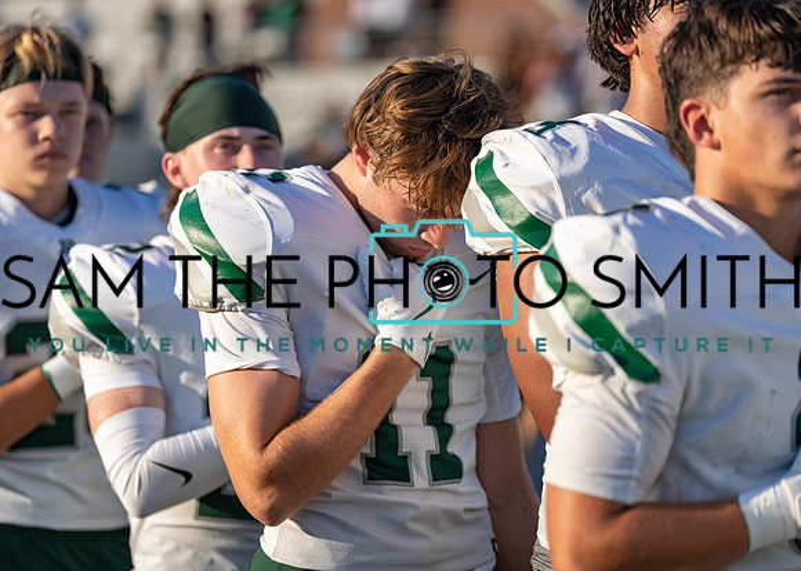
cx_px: 400
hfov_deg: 14.4
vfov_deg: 10.3
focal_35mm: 139
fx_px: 3170
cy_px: 286
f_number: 2.8
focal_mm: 133
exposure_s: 1/1600
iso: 100
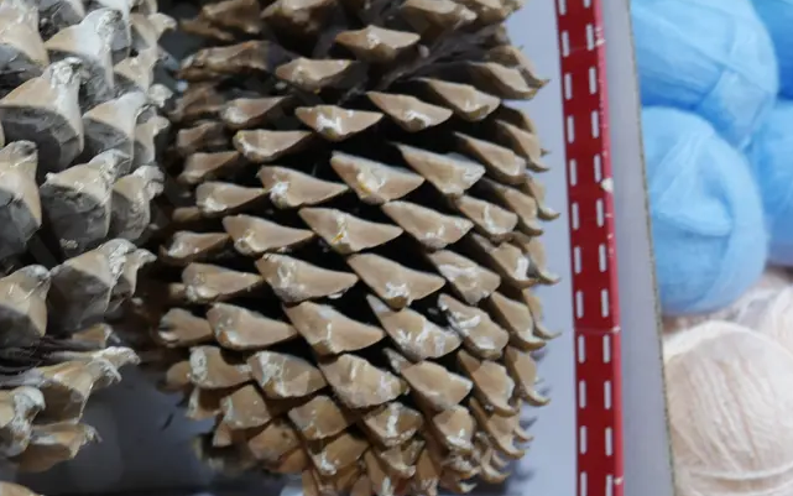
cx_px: 193
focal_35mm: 61
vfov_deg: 21.2
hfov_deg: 32.8
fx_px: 1319
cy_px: 169
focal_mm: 18
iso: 500
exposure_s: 1/60
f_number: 4
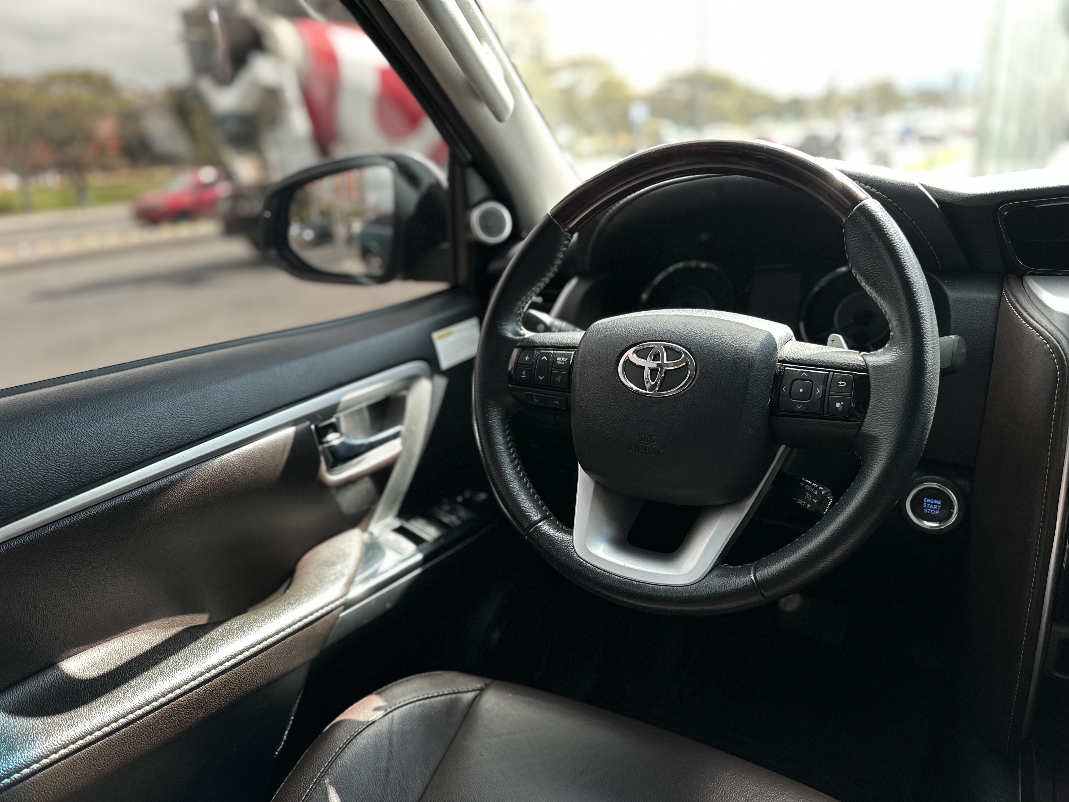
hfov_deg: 71.6
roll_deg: +3.7
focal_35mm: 24
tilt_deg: -18.7
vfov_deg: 56.8
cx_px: 534
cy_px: 401
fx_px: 741
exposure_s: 1/64
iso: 250
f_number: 1.78
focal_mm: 6.86
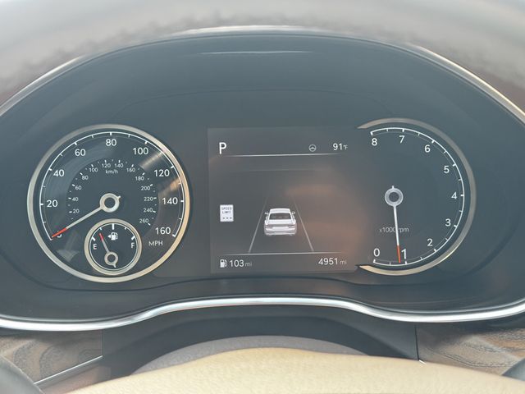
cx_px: 262
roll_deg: +2.8
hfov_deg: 39.7
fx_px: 728
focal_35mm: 48
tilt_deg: -16.2
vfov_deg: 30.3
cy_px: 197
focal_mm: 6.76
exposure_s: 1/96
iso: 100
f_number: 1.78
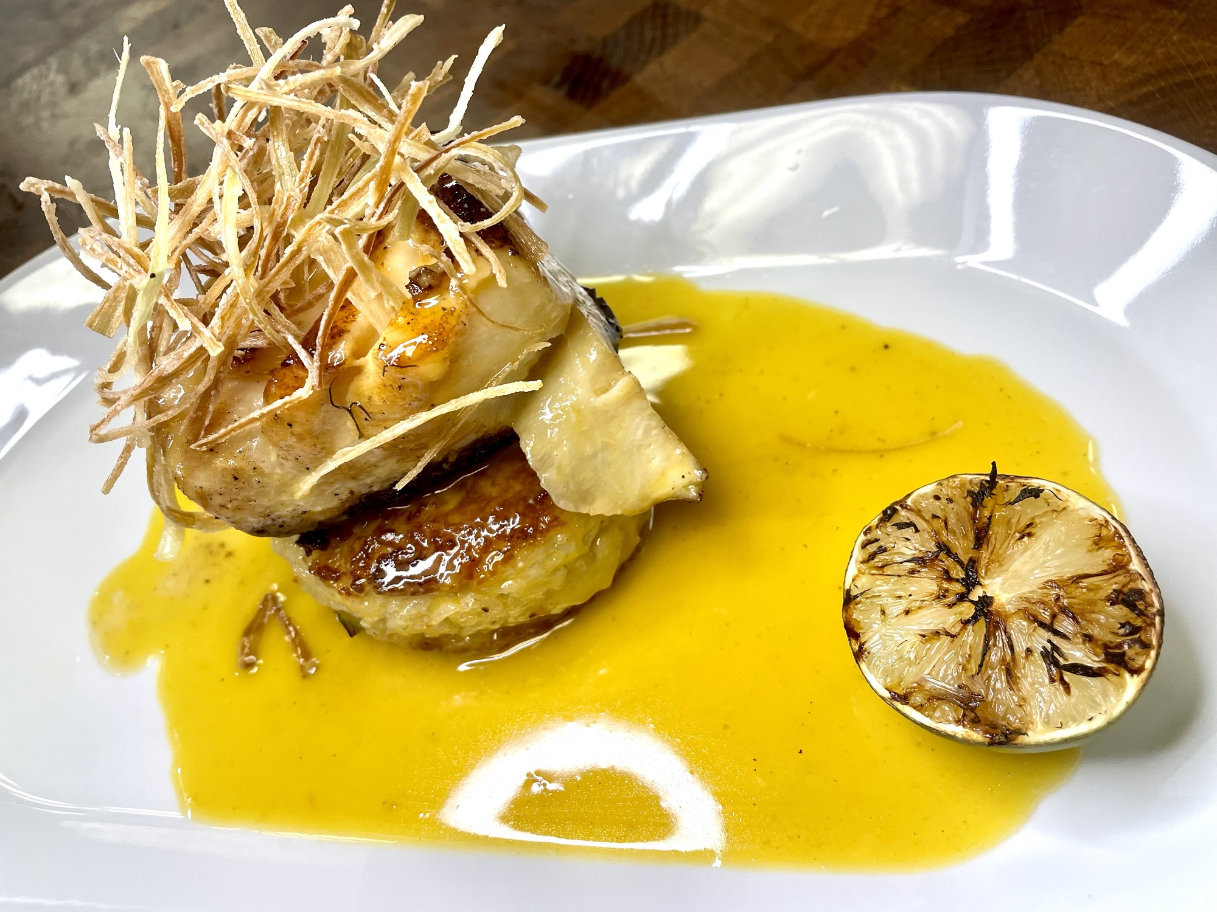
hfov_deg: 67.3
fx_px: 914
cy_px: 456
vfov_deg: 53.1
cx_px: 608
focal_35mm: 26
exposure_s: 1/120
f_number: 1.6
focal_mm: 4.2
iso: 50
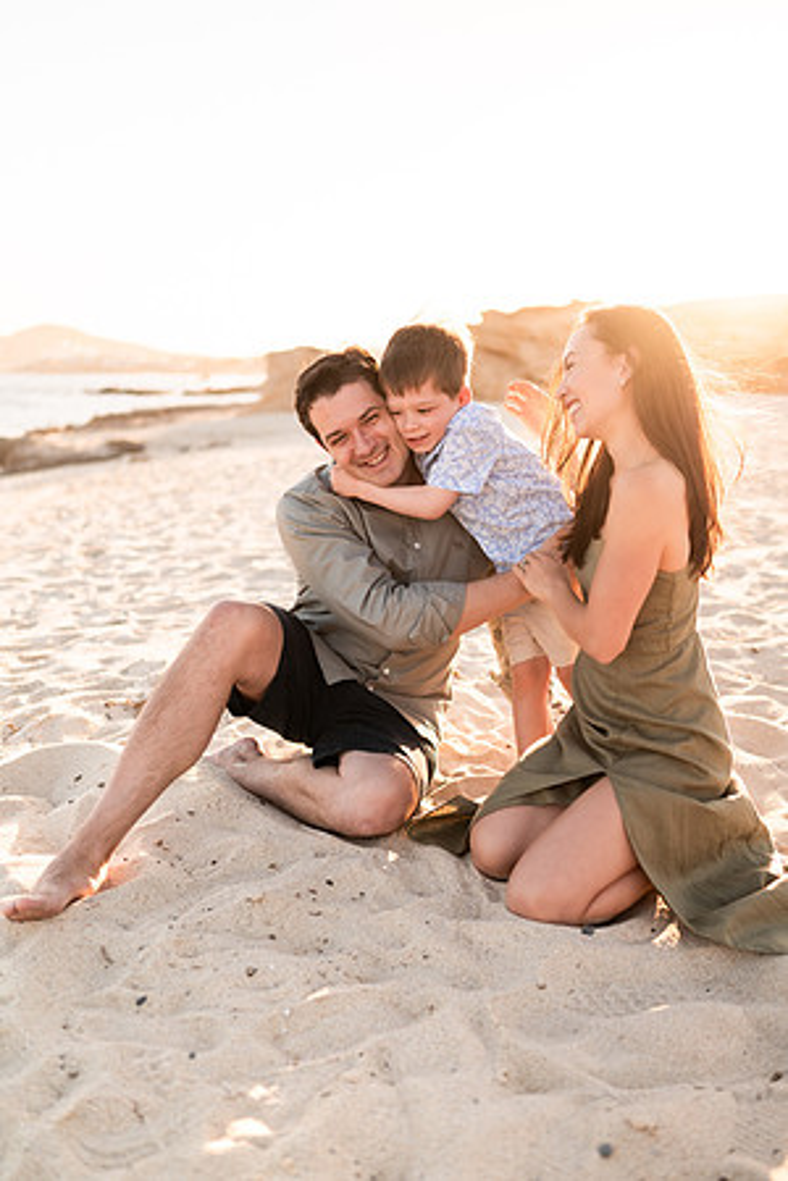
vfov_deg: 54.4
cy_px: 590
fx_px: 1149
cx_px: 394
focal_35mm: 35
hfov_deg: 37.9
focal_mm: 35
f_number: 1.8
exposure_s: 1/2500
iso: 100
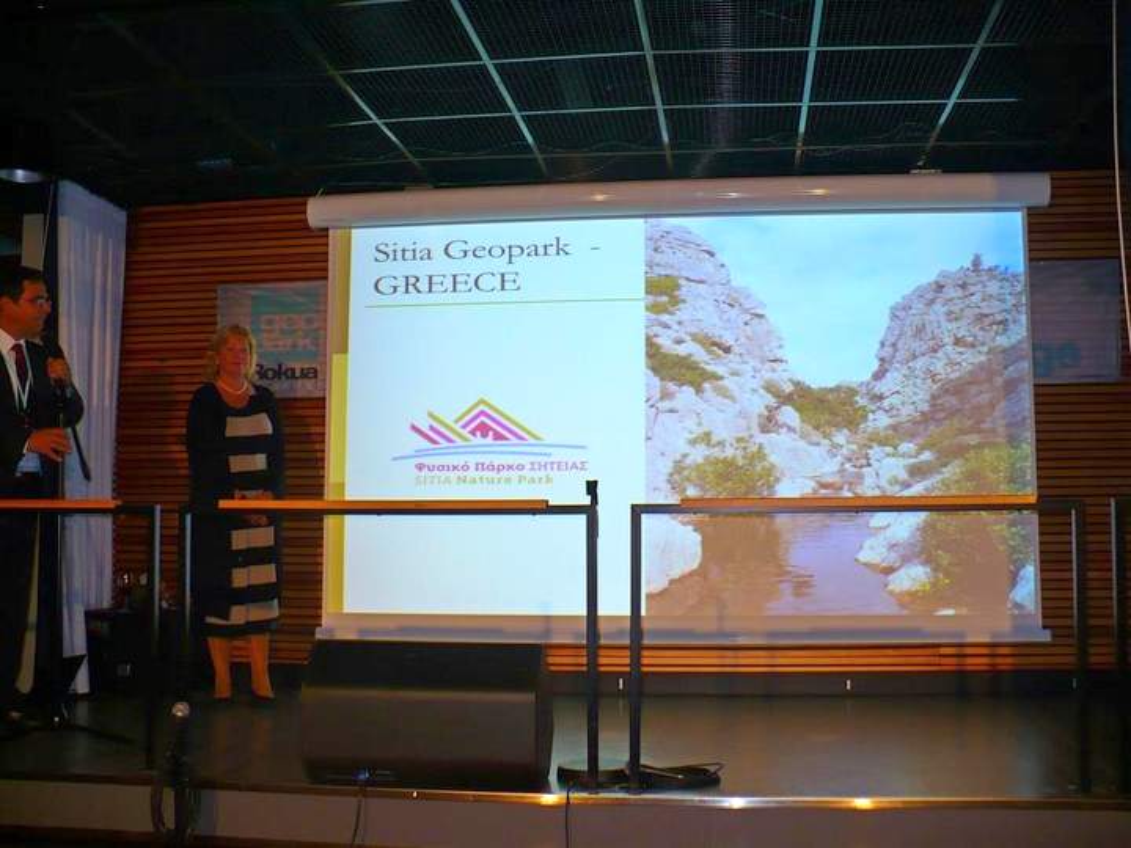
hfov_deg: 50.1
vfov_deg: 38.7
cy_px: 424
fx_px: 1209
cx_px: 566
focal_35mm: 37
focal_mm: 6.1
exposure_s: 1/30
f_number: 2.8
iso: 100
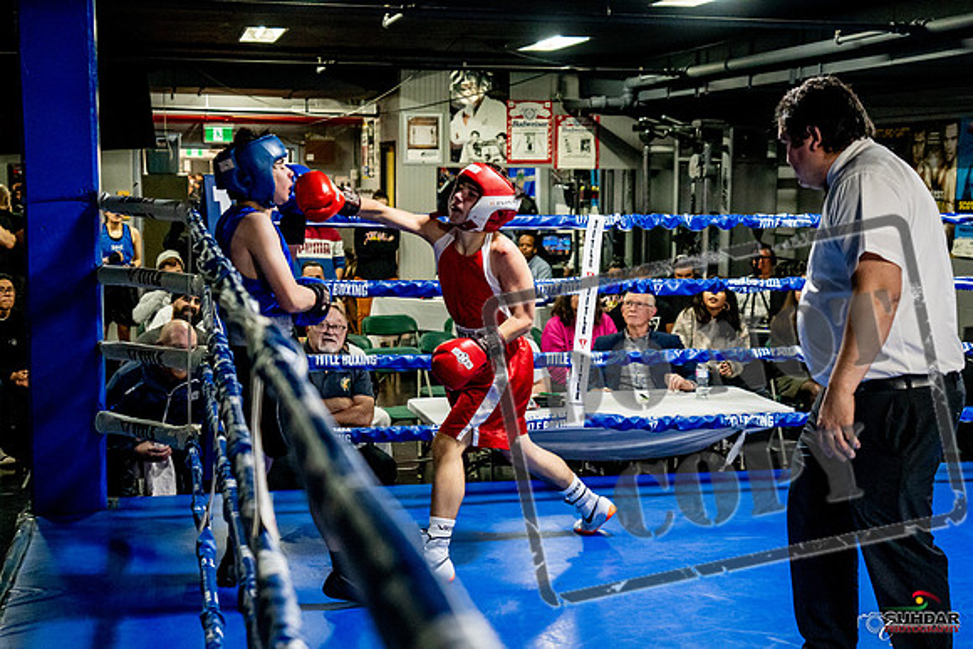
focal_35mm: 52
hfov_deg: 38.2
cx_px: 486
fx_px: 1406
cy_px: 324
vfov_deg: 26.0
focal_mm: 35
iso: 5000
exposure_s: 1/800
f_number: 2.8
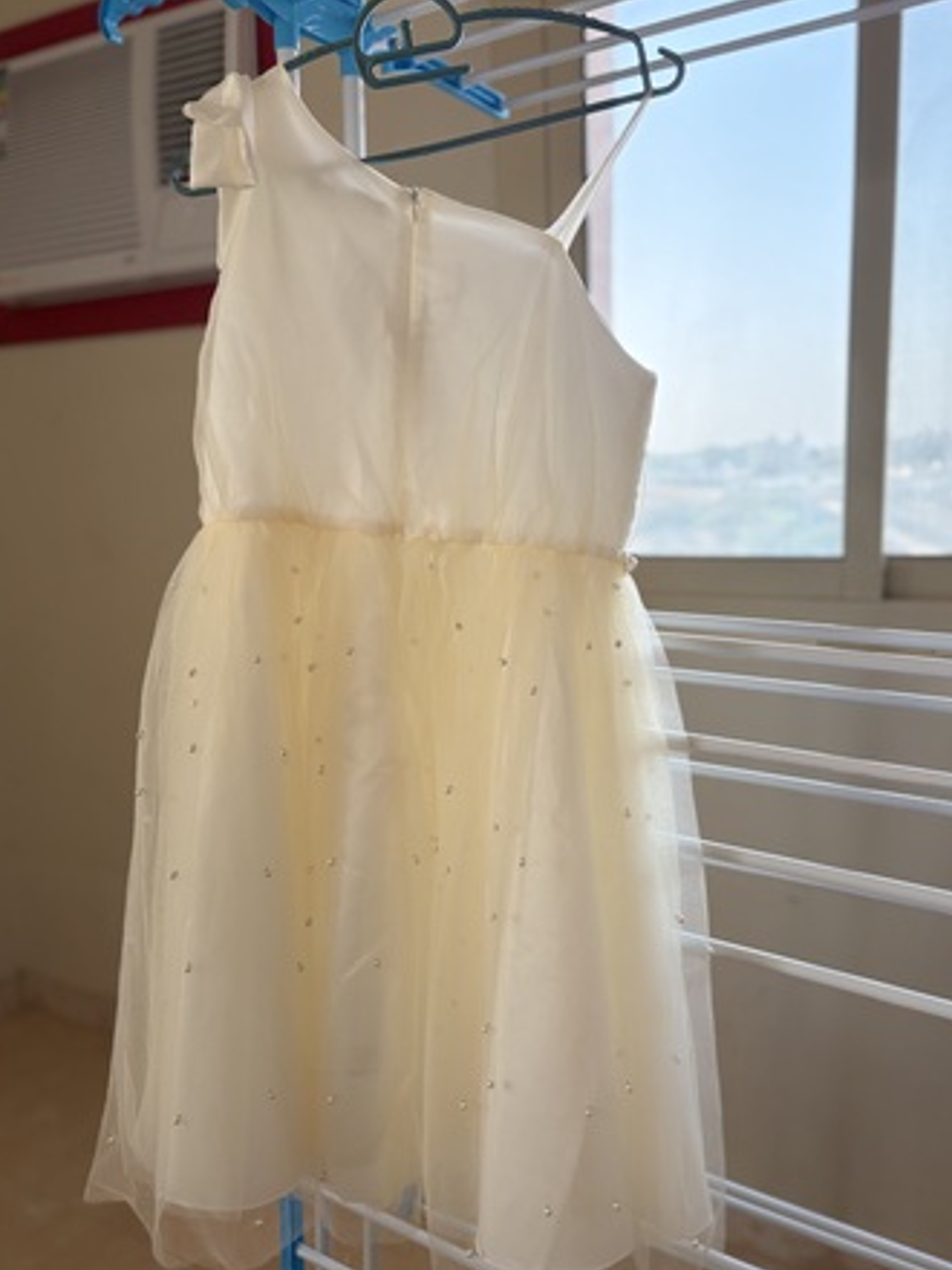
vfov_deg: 65.3
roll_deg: +1.4
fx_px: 990
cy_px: 639
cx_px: 480
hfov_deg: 51.4
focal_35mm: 27
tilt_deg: -9.9
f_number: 1.6
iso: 125
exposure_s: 1/60
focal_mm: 5.96
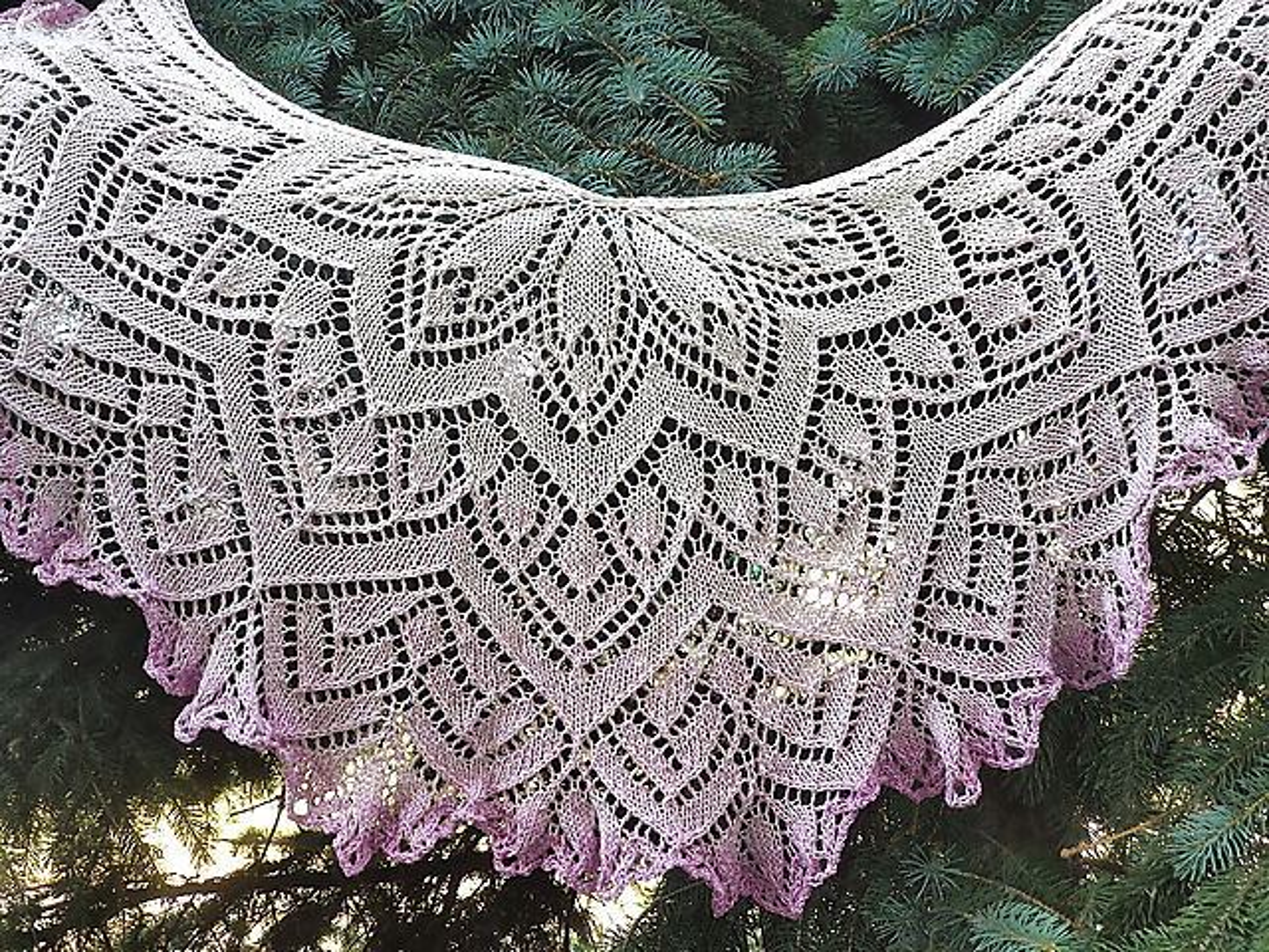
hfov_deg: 98.2
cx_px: 634
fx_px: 550
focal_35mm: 15
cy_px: 476
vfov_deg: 81.7
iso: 189
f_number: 2.4
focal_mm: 5.54
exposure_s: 1/100
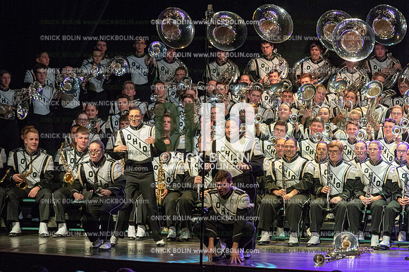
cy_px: 136
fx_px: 2498
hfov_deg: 9.4
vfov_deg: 6.2
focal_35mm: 220
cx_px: 204
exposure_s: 1/200
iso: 8000
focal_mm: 220
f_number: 7.1
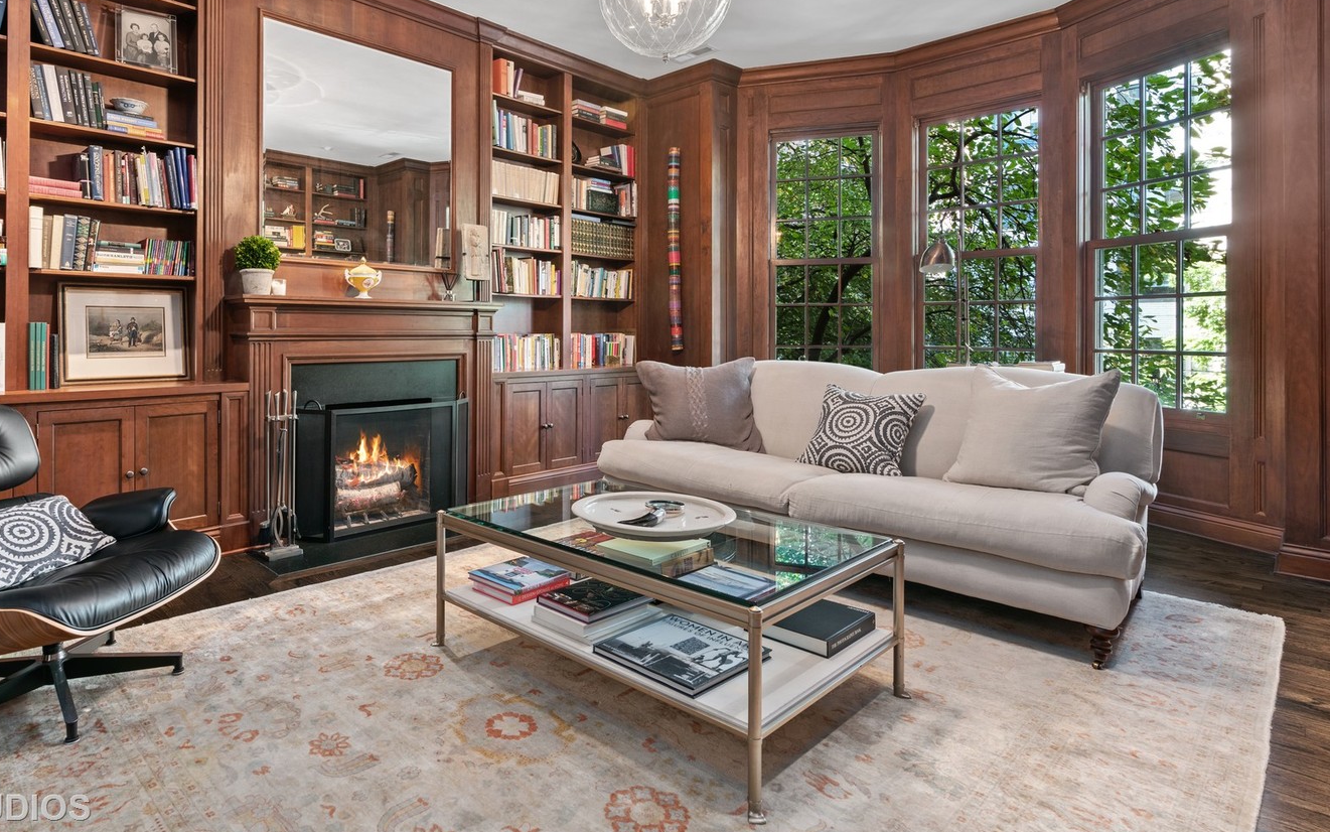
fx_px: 725
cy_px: 319
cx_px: 543
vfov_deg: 59.0
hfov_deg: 84.2
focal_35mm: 20
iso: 320
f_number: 7.1
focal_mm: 16
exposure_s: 5
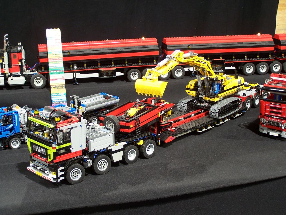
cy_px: 108
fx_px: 554
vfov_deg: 21.9
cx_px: 143
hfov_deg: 29.0
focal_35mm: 67
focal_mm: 11.1
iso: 80
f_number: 3.2
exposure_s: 1/2
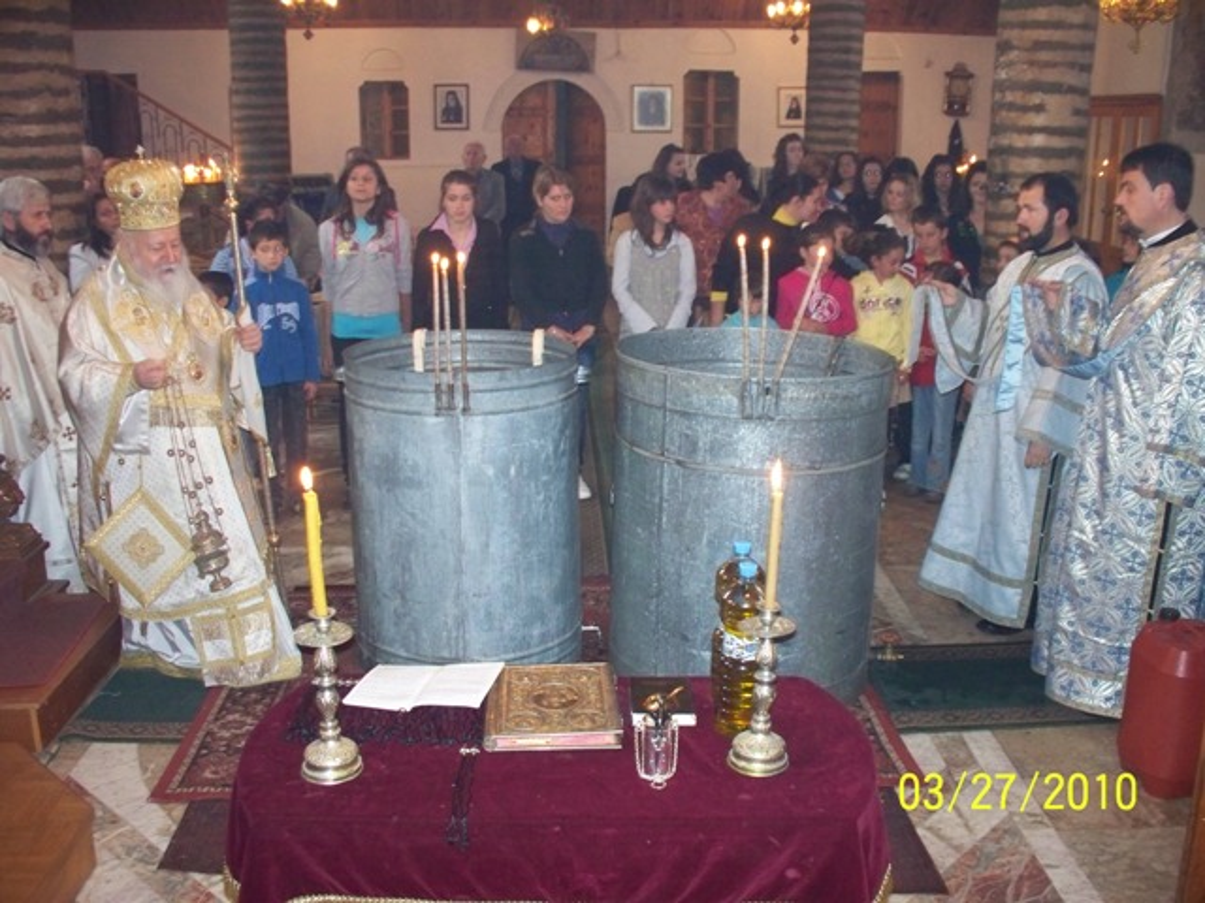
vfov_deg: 39.7
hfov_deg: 51.4
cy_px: 452
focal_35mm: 36
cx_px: 602
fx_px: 1253
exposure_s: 1/30
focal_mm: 7.54
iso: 400
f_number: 2.8
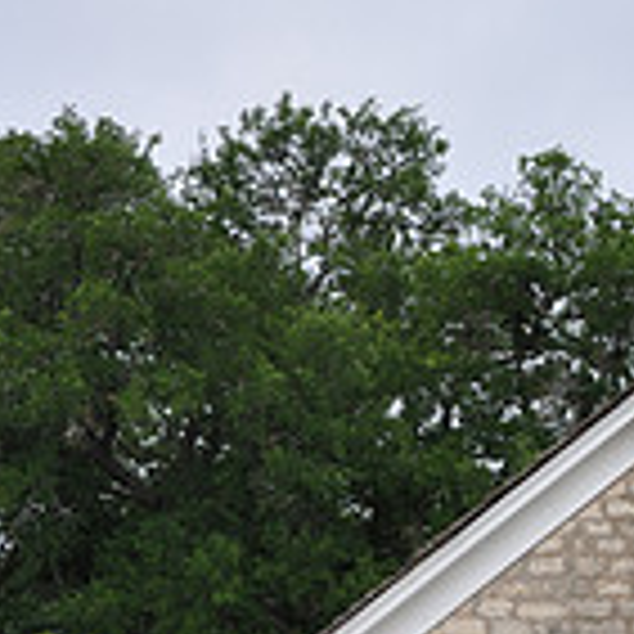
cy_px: 740
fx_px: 3046
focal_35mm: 147
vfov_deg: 11.7
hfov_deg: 11.1
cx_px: 1111
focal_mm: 28
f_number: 6.3
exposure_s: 1/160
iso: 200
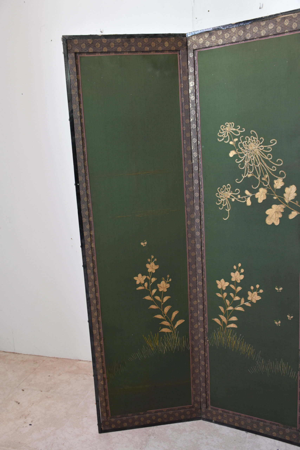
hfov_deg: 40.0
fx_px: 412
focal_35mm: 33
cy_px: 225
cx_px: 150
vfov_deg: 57.2
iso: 1250
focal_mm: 22
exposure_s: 1/60
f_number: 4
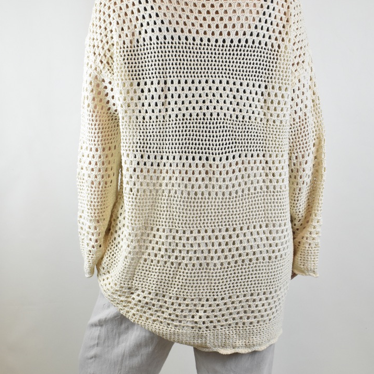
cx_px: 187
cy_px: 180
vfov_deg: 29.5
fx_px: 709
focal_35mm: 58
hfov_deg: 29.6
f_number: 16
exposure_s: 1/60
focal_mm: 30
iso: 1600
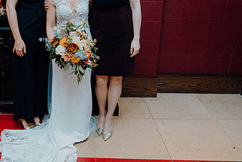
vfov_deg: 29.4
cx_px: 63
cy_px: 41
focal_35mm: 45
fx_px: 302
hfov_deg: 42.4
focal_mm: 24
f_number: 3.5
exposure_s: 1/160
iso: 3200
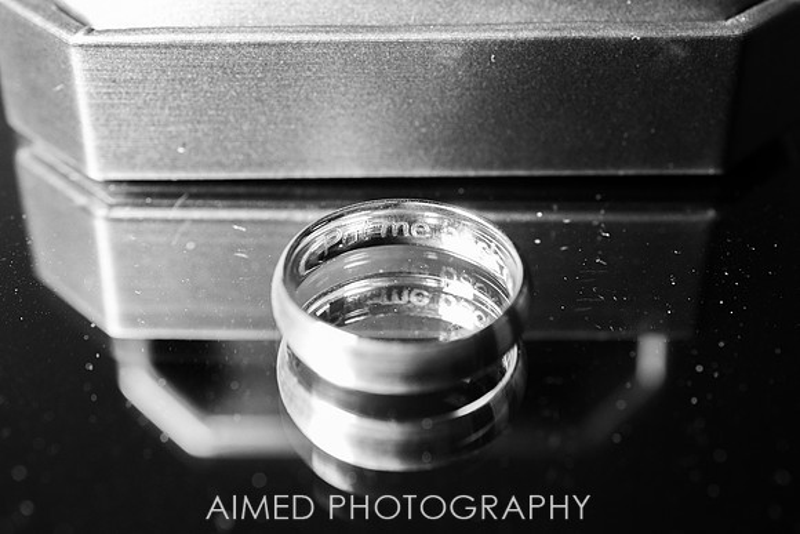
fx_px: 1134
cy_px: 204
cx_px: 401
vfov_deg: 26.4
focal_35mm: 51
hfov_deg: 38.9
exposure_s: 1/125
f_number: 8
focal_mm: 40
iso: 4000
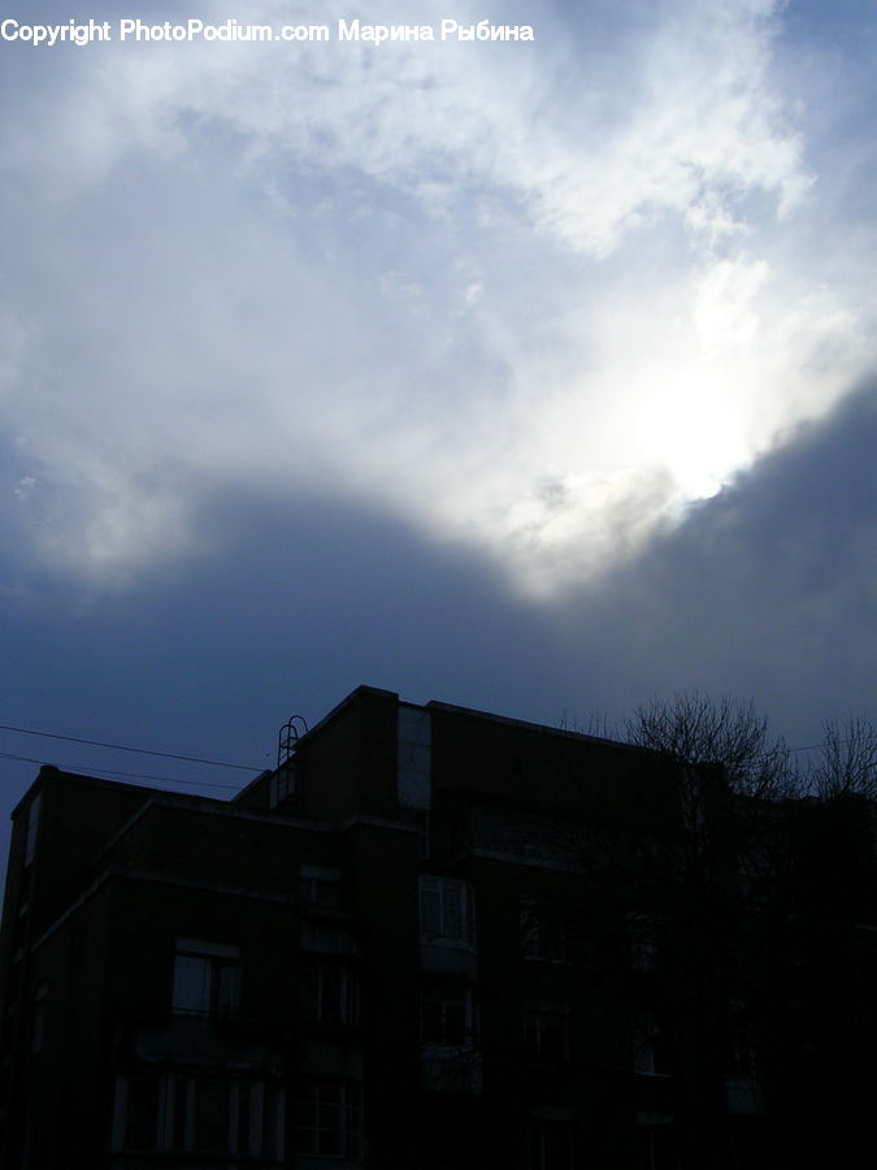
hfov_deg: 37.7
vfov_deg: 49.0
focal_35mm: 38
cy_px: 585
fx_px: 1284
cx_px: 438
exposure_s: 1/853
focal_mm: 5.8
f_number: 5.6
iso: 50
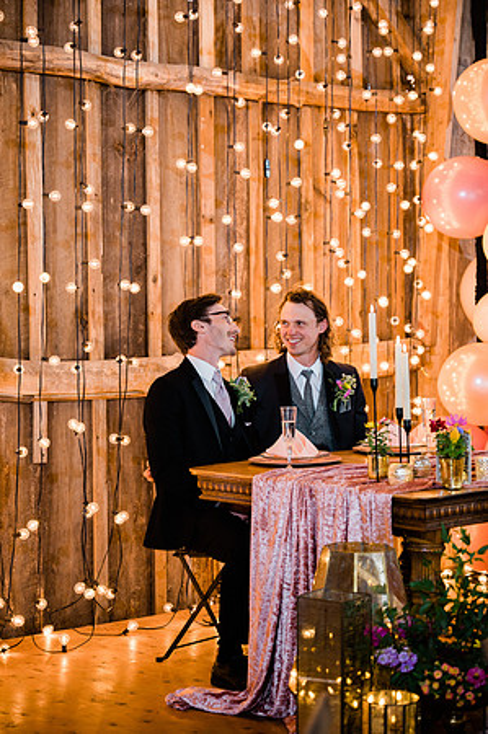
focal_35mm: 70
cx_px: 244
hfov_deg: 19.4
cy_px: 367
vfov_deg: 28.9
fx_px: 1427
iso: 800
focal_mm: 70
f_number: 2.8
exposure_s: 1/200
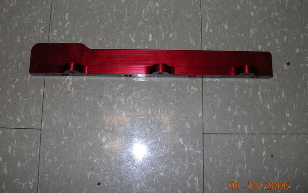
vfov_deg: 30.5
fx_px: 353
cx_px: 147
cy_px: 88
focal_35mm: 42
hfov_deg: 47.2
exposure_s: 1/60.1
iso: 50
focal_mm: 6.2
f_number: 2.7
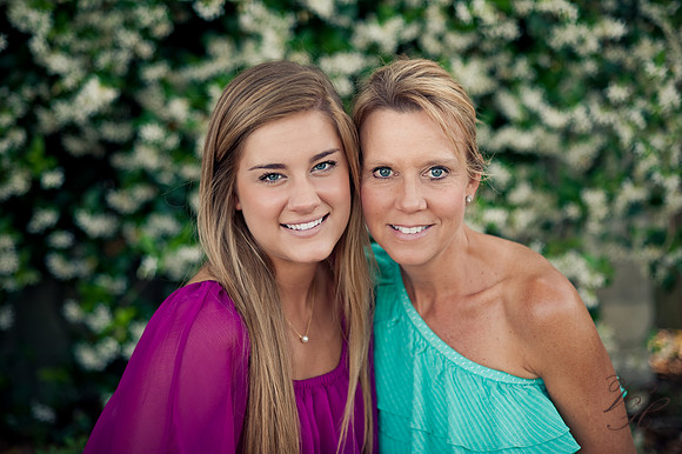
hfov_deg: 23.9
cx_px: 341
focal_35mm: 85
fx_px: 1609
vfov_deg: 16.1
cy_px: 227
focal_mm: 85
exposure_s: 1/250
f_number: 2.2
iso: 250
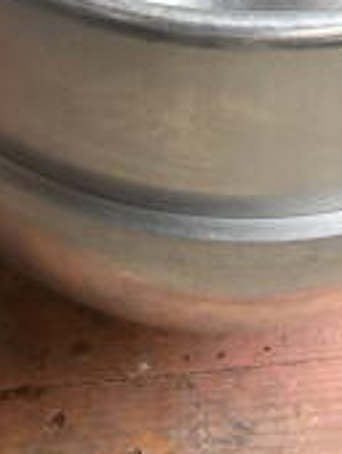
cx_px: 299
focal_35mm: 155
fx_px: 2037
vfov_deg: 10.5
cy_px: -721
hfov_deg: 9.6
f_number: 4.5
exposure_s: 1/80
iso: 1600
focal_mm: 20
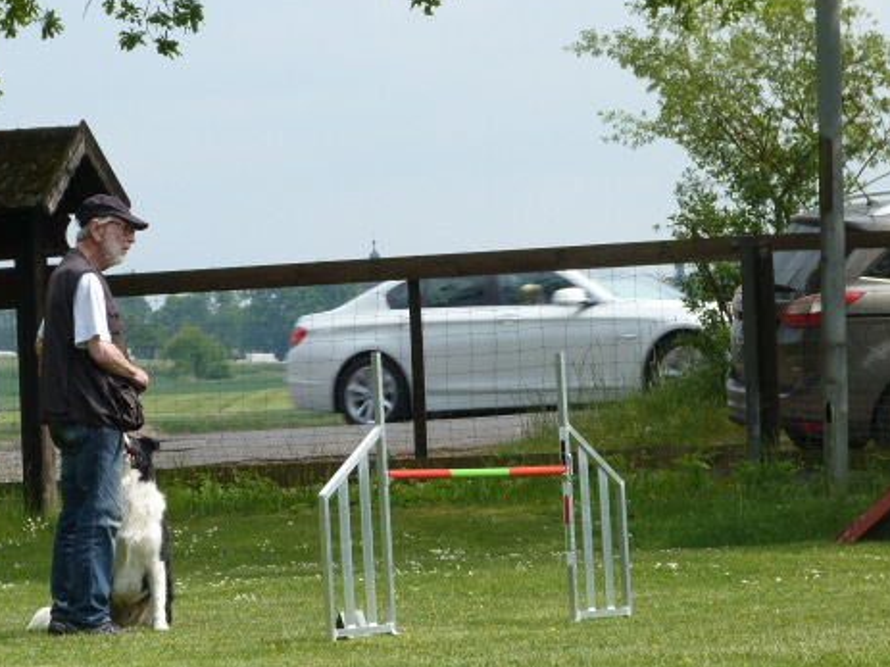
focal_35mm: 260
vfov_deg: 5.7
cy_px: 377
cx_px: 313
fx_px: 6683
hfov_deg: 7.6
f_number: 5.6
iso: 100
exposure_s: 1/320
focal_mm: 33.9
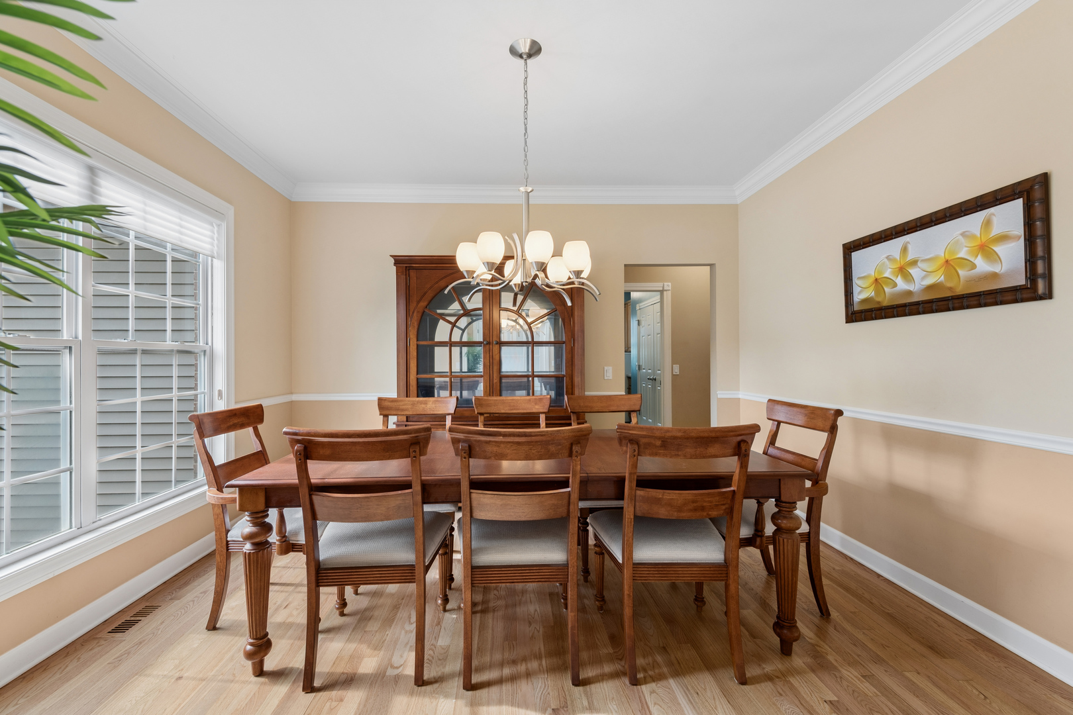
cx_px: 536
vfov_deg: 77.3
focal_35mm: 15
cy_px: 358
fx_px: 447
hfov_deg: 100.4
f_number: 8
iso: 200
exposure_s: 1/30
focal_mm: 15
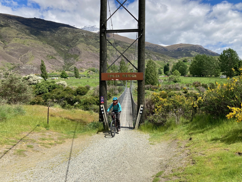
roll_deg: +0.5
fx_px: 196
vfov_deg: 49.7
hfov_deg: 63.4
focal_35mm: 28
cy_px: 91
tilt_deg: -3.0
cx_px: 121
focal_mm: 3.99
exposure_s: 1/2288
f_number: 1.8
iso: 20
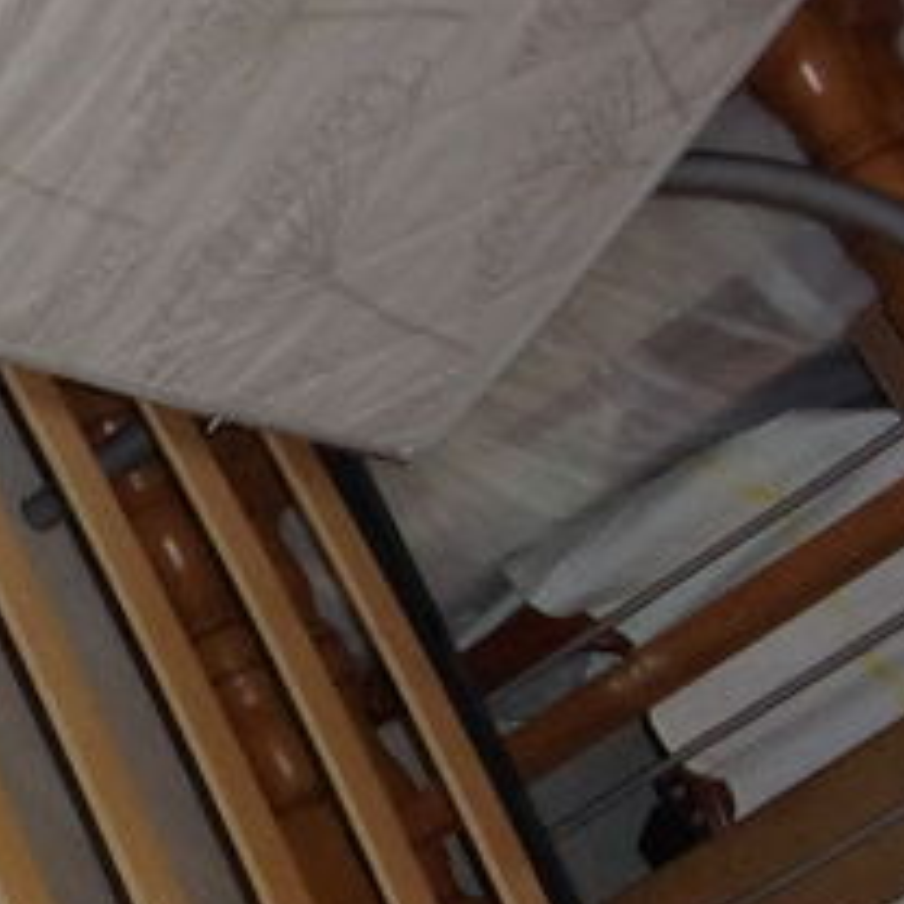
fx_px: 3516
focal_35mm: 119
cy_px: 717
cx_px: -300
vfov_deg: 14.6
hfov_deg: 14.0
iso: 250
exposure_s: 1/34
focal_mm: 5.1
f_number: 3.9
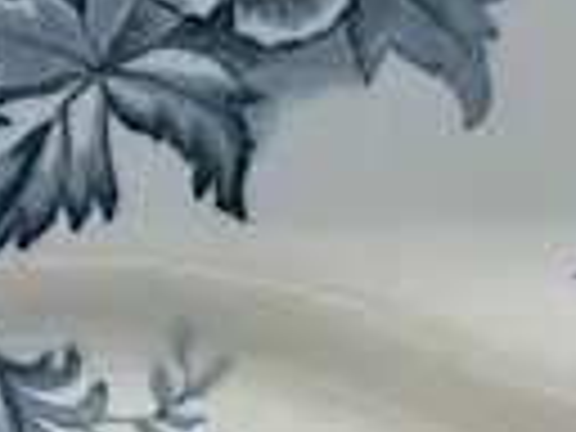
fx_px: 3195
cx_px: 40
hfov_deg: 10.2
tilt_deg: -20.7
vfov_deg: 7.2
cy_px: 1107
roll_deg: -0.2
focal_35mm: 192
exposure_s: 1/100
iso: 200
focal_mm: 6.86
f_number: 1.78
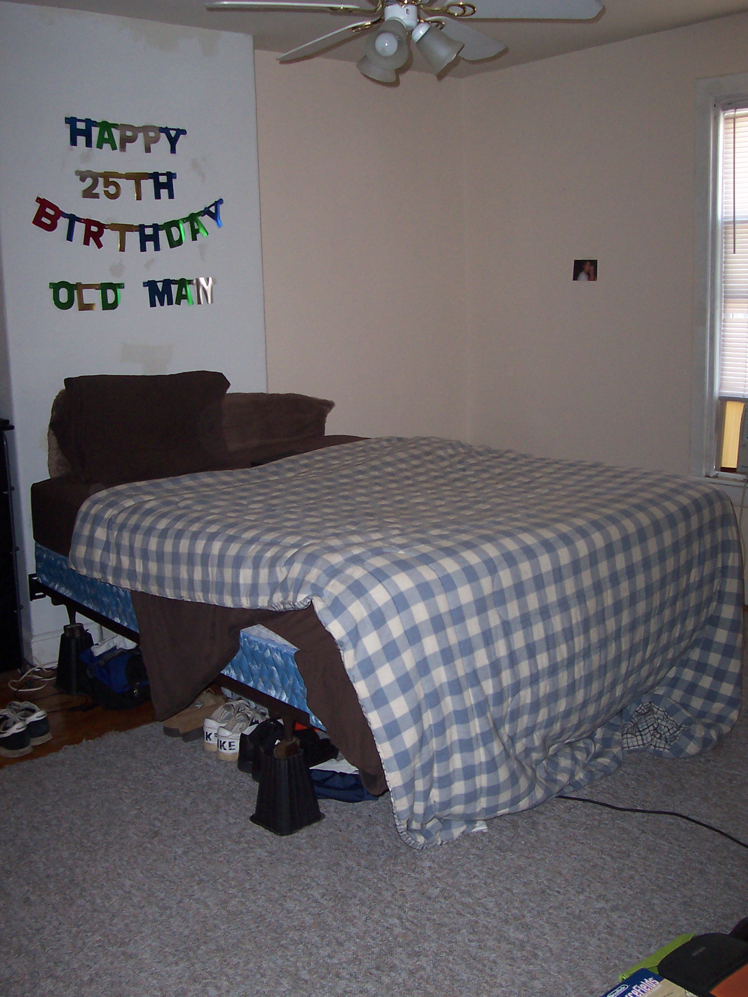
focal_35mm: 37
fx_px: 1066
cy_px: 498
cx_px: 374
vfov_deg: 50.1
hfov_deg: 38.7
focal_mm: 5.6
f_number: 2.8
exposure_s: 1/60
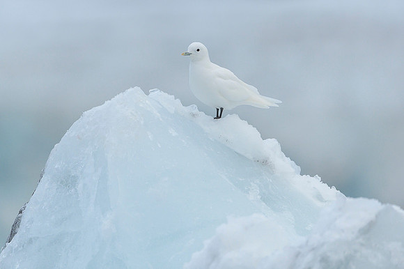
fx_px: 7292
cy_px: 94
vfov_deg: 2.1
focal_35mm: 650
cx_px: 141
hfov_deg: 3.2
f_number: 4
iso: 1600
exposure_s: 1/1600
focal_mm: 500
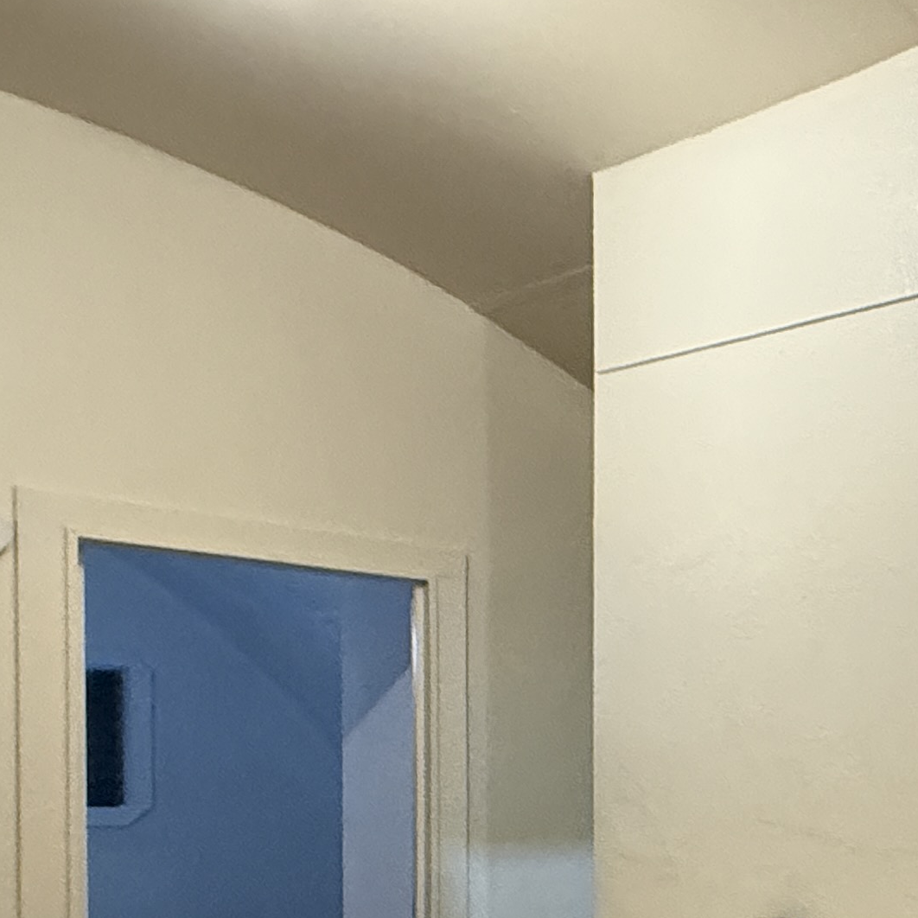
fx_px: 1410
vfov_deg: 34.1
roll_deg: -3.4
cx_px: 1435
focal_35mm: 47
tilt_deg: -1.7
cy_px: 825
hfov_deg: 25.4
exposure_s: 1/60
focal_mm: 2.22
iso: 500
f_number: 2.2
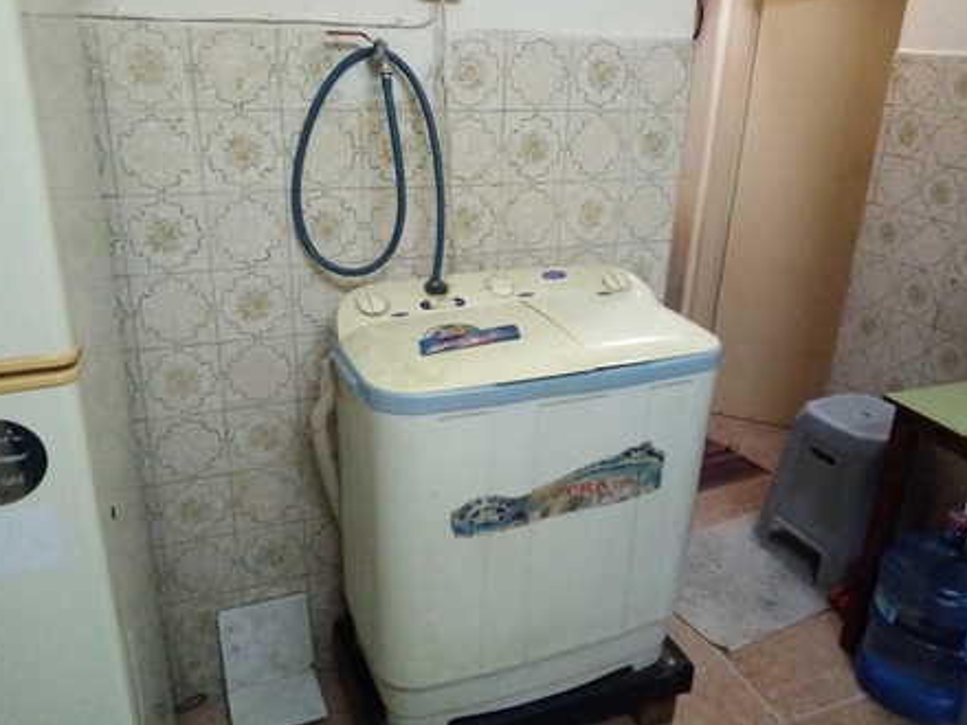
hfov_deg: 65.3
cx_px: 489
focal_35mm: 27
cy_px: 353
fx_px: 754
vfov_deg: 51.3
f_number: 1.8
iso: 891
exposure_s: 1/25
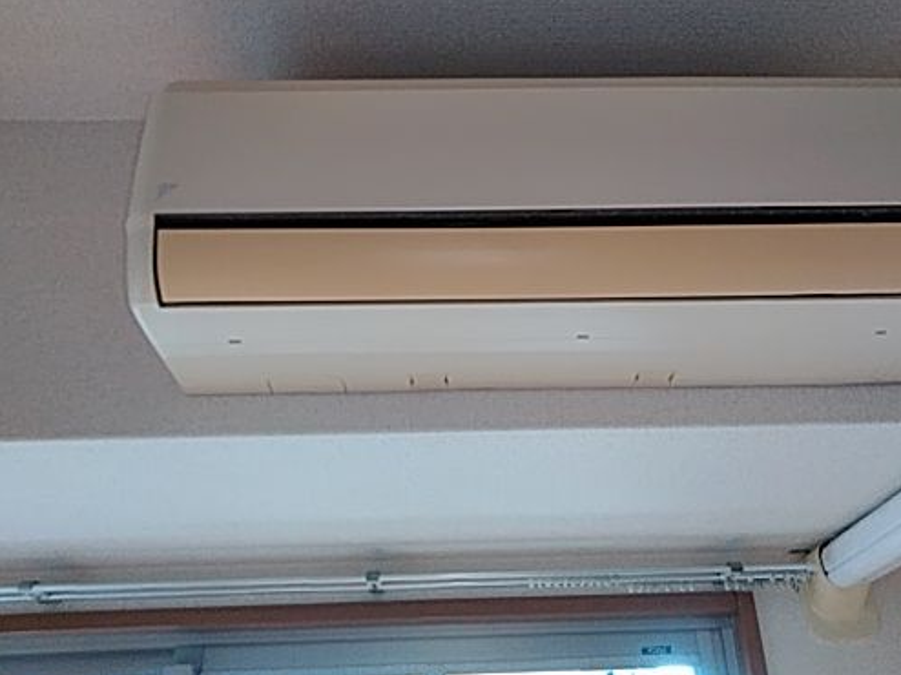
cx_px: 492
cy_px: 285
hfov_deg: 52.6
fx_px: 911
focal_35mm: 35
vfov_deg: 40.6
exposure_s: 1/60
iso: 324
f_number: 2.2
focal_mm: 3.46
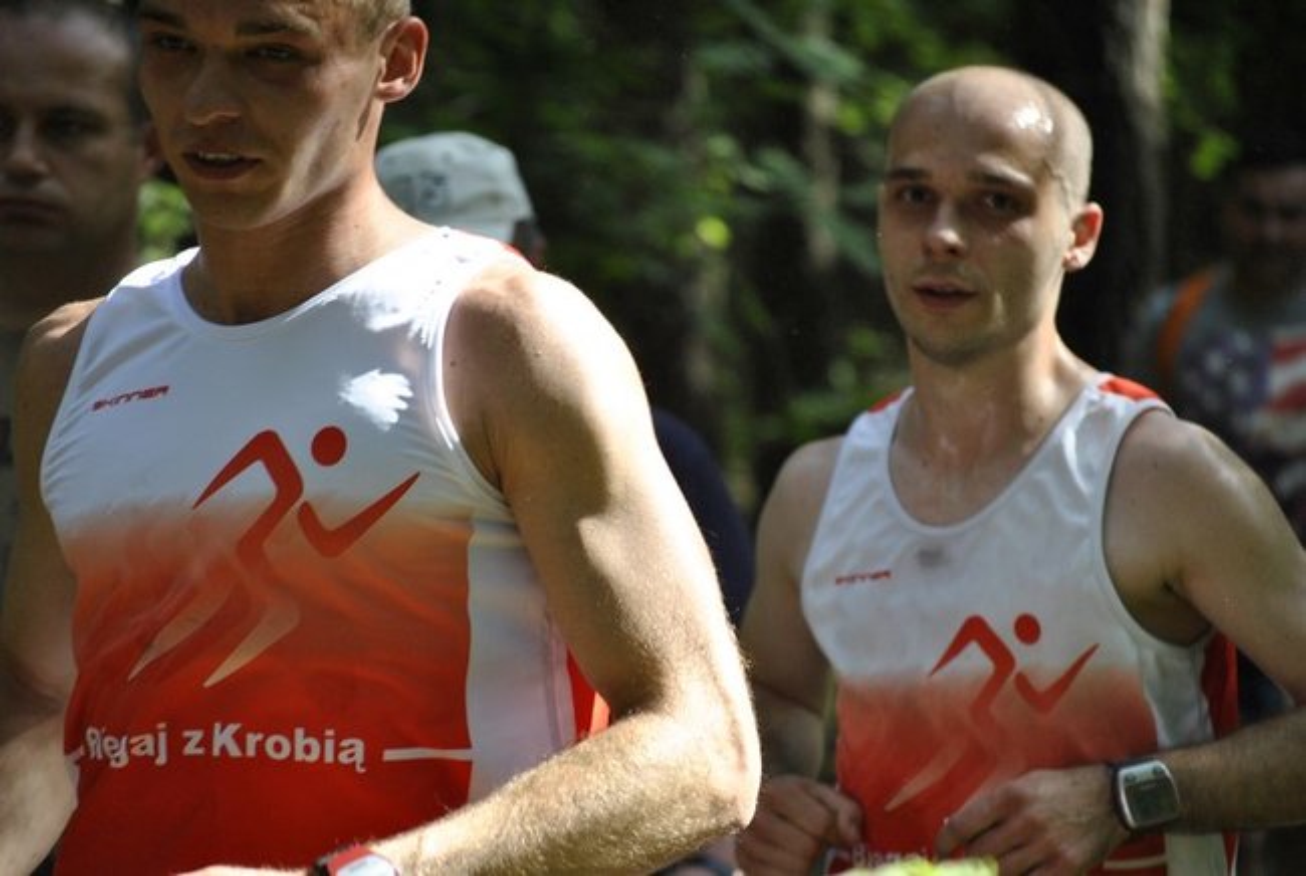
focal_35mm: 188
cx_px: 653
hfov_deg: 10.9
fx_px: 6814
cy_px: 438
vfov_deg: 7.4
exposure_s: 1/500
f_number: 4.8
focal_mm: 125
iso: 560
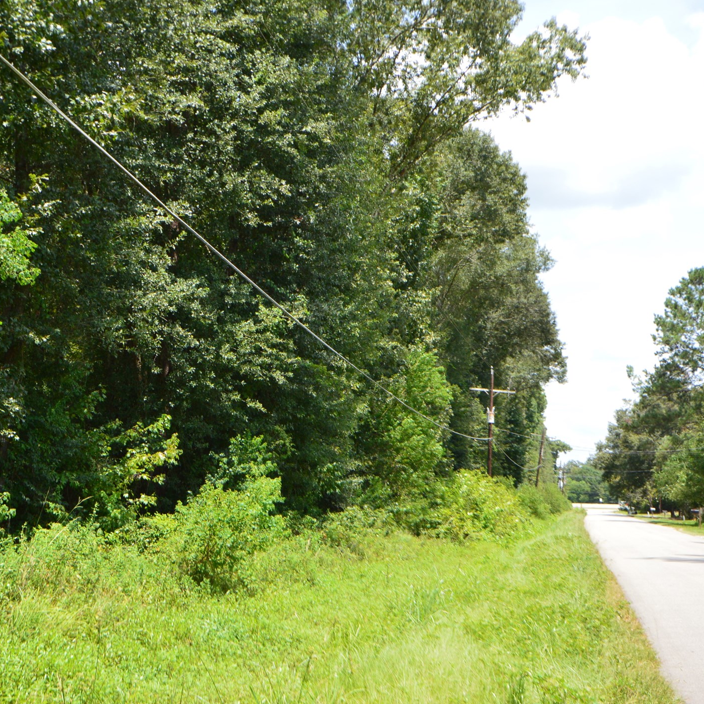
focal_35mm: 47
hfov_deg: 35.3
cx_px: 177
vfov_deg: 36.1
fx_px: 1081
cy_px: 351
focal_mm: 24
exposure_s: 1/200
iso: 400
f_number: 10
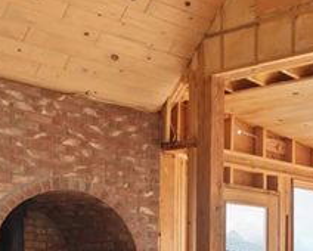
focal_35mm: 77
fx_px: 714
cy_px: 286
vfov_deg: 19.0
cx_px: 438
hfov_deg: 21.6
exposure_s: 1/1.67
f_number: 7.1
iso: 100
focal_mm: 17
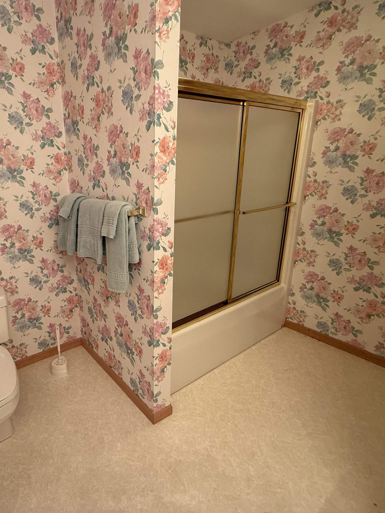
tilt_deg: -15.9
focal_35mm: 19
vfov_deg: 84.7
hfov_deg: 66.1
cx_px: 116
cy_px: 252
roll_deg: +2.6
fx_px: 282
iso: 250
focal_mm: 2.22
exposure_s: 1/120
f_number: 2.2
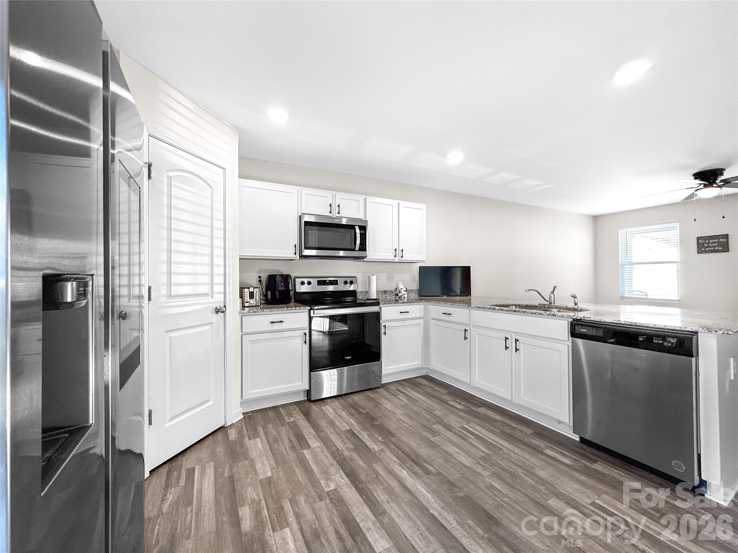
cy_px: 276
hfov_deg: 102.1
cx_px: 369
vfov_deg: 85.7
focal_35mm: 14
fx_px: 298
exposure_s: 1/120
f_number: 2.2
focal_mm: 2.22
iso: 160
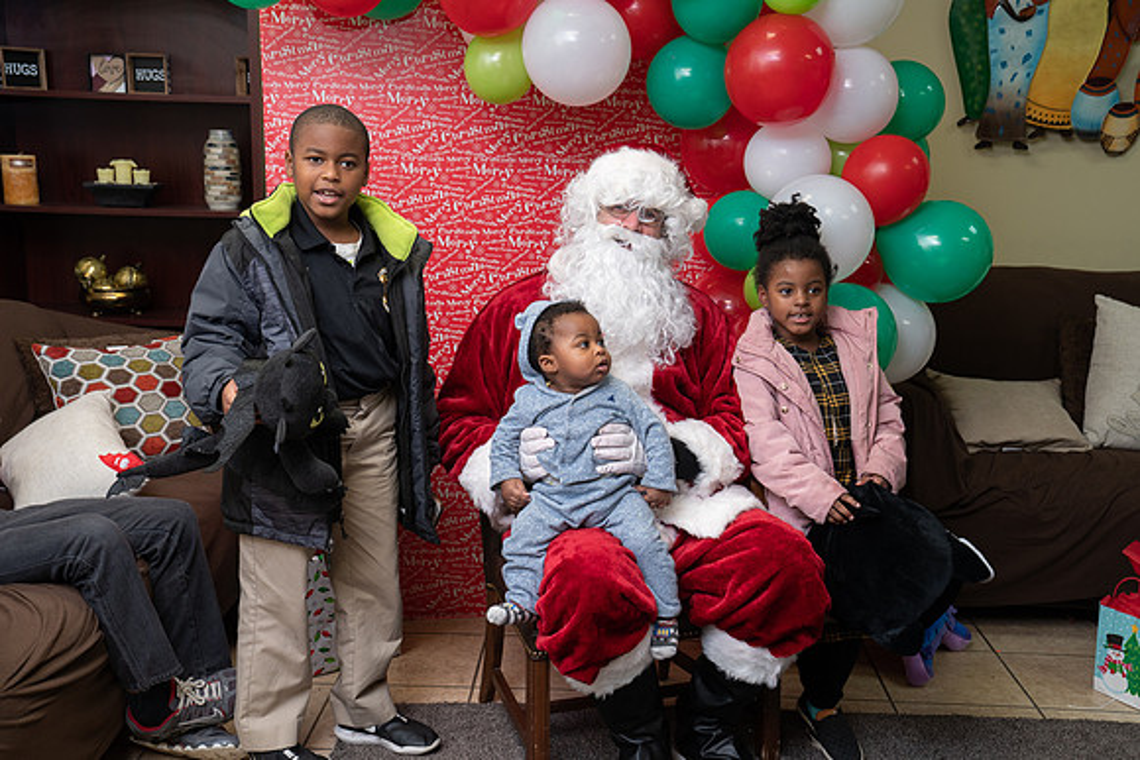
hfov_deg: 47.4
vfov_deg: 32.6
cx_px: 570
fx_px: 1299
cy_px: 380
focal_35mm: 41
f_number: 4.5
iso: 640
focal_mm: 41
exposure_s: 1/80
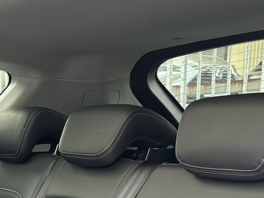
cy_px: 255
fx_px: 602
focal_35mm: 79
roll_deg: +0.7
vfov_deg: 17.5
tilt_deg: -12.2
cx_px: 1
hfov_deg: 23.7
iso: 125
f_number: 1.6
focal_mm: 5.96
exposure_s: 1/121
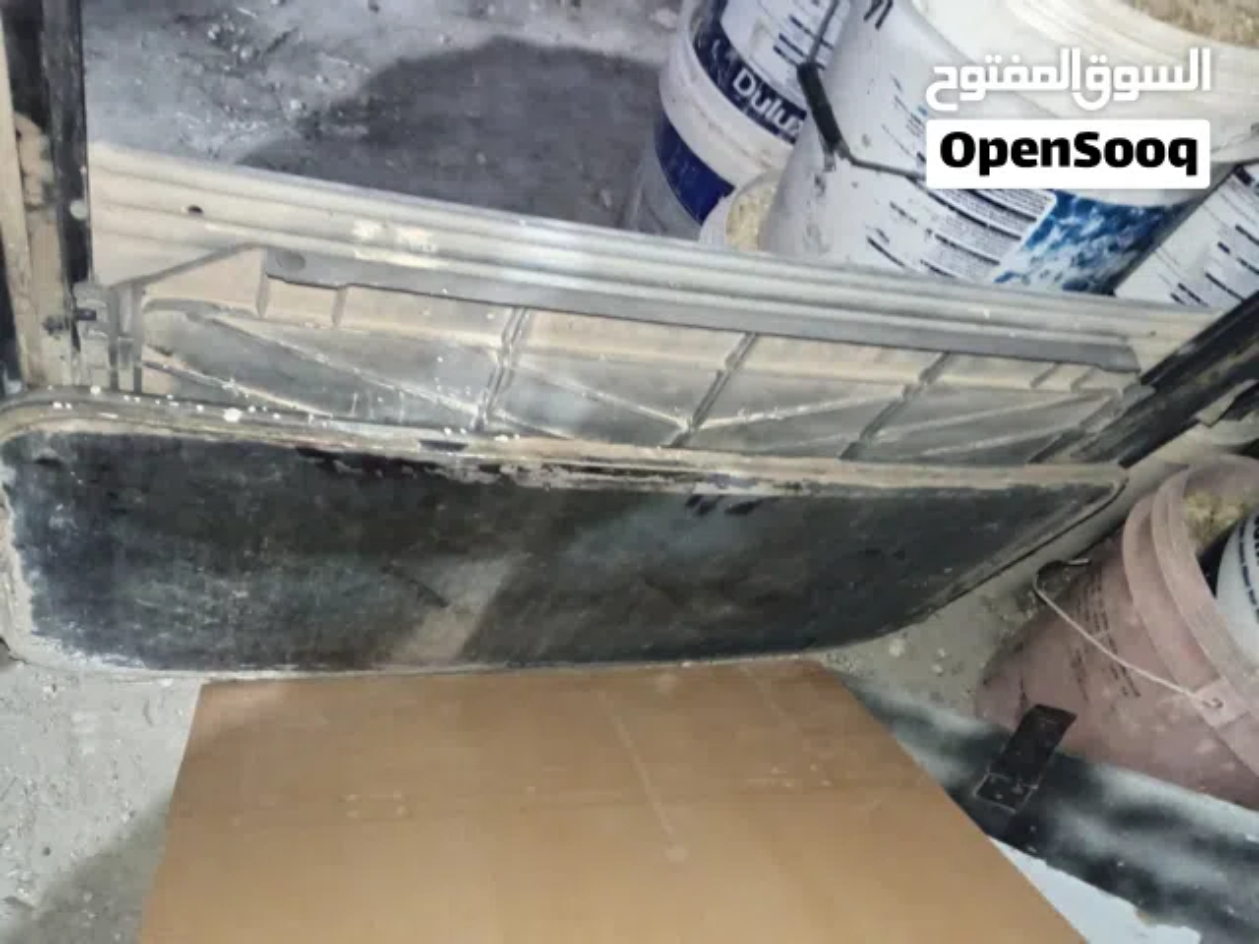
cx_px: 630
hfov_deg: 61.7
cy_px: 472
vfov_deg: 48.2
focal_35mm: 29
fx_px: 1055
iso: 3543
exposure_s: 1/14.3
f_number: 1.8
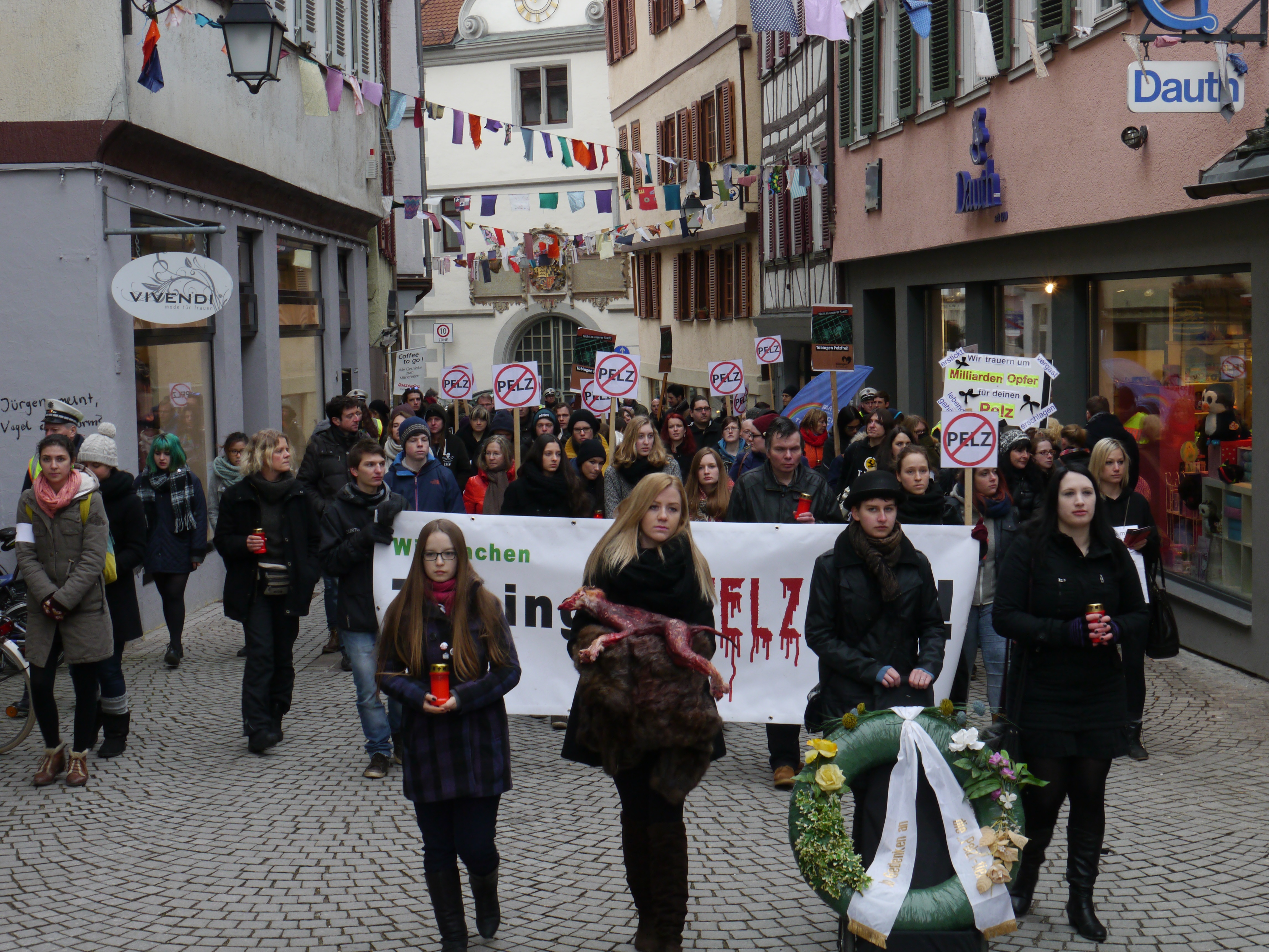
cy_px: 476
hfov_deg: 36.8
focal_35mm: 52
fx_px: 1907
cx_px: 634
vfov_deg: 28.1
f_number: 11
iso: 400
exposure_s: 1/60
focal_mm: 26
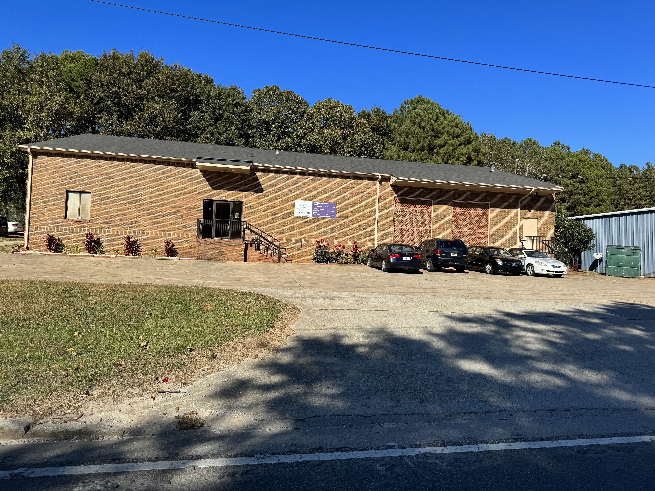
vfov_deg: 56.8
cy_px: 246
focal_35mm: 24
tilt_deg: +2.0
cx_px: 328
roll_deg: -0.8
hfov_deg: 71.6
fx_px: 454
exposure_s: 1/4608
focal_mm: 6.86
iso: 80
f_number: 1.78
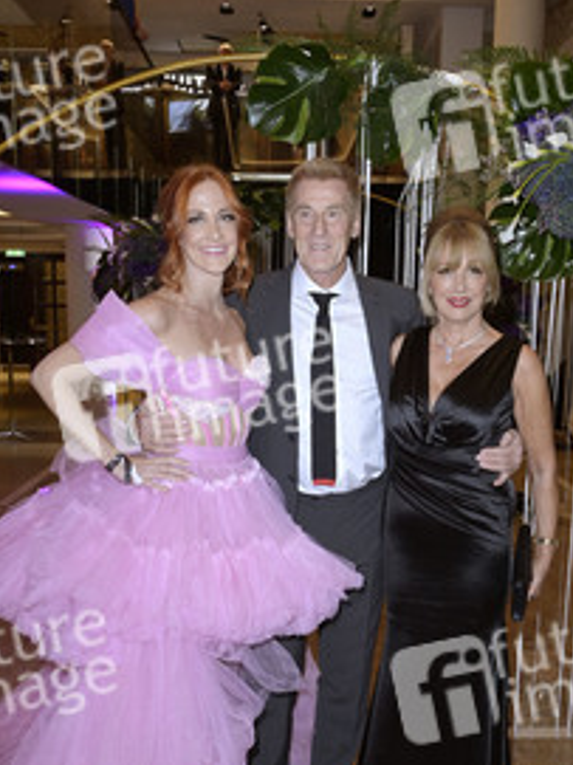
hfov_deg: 32.8
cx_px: 279
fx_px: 972
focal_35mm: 44
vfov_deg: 42.1
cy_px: 536
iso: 2500
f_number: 5
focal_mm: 31
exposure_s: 1/125
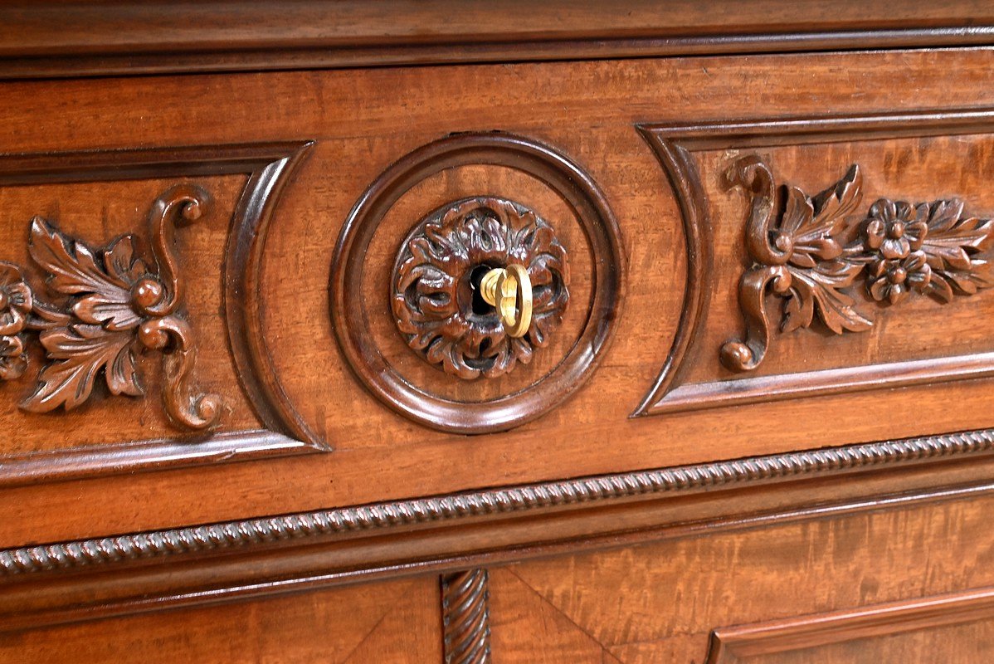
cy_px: 332
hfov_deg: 39.6
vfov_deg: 27.0
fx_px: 1381
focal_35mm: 50
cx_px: 497
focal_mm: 50
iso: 1250
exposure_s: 1/5
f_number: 16
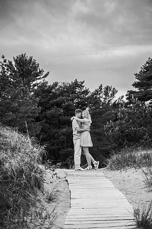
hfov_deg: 19.5
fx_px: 443
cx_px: 76
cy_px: 114
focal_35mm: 70
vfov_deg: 28.8
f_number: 2.8
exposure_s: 1/1000
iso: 320
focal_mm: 70
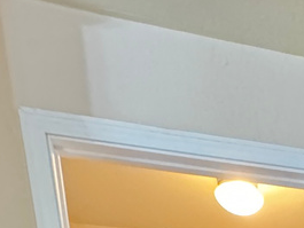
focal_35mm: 81
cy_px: 638
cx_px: 558
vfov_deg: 11.9
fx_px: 712
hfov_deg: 18.5
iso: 1000
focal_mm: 2.22
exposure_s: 1/40
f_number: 2.2
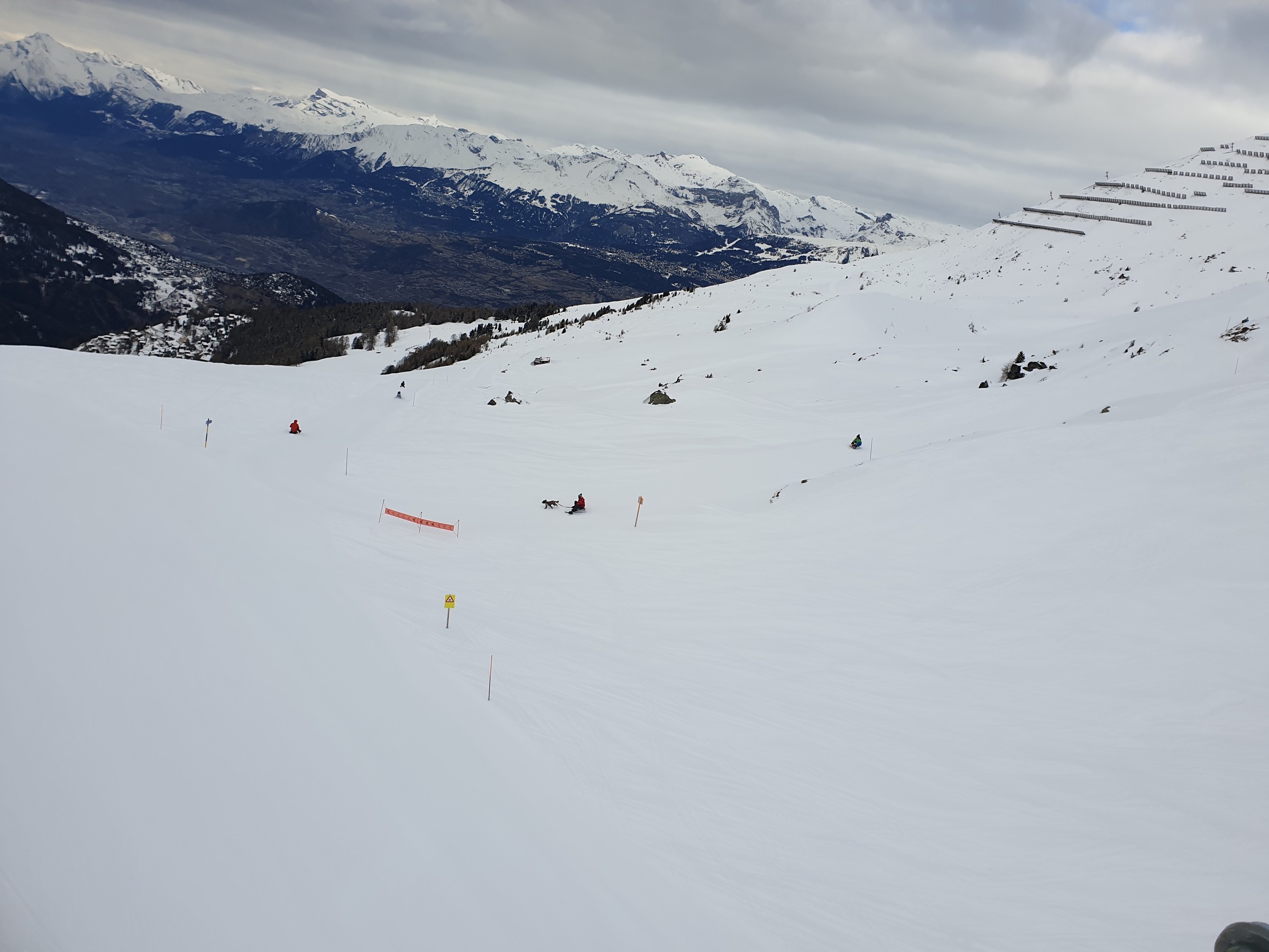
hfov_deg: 67.3
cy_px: 476
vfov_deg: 53.1
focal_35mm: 26
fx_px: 953
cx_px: 634
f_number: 2.4
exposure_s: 1/1678
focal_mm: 4.3
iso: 50
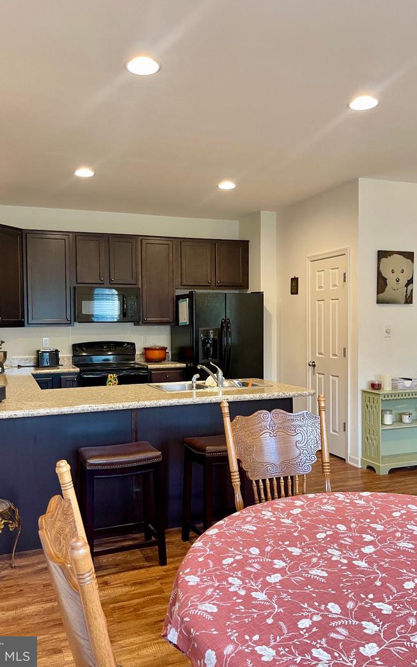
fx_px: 491
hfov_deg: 45.9
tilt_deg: -1.1
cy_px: 333
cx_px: 181
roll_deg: +0.1
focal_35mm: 27
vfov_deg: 68.4
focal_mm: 5.1
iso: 250
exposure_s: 1/60
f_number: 1.6
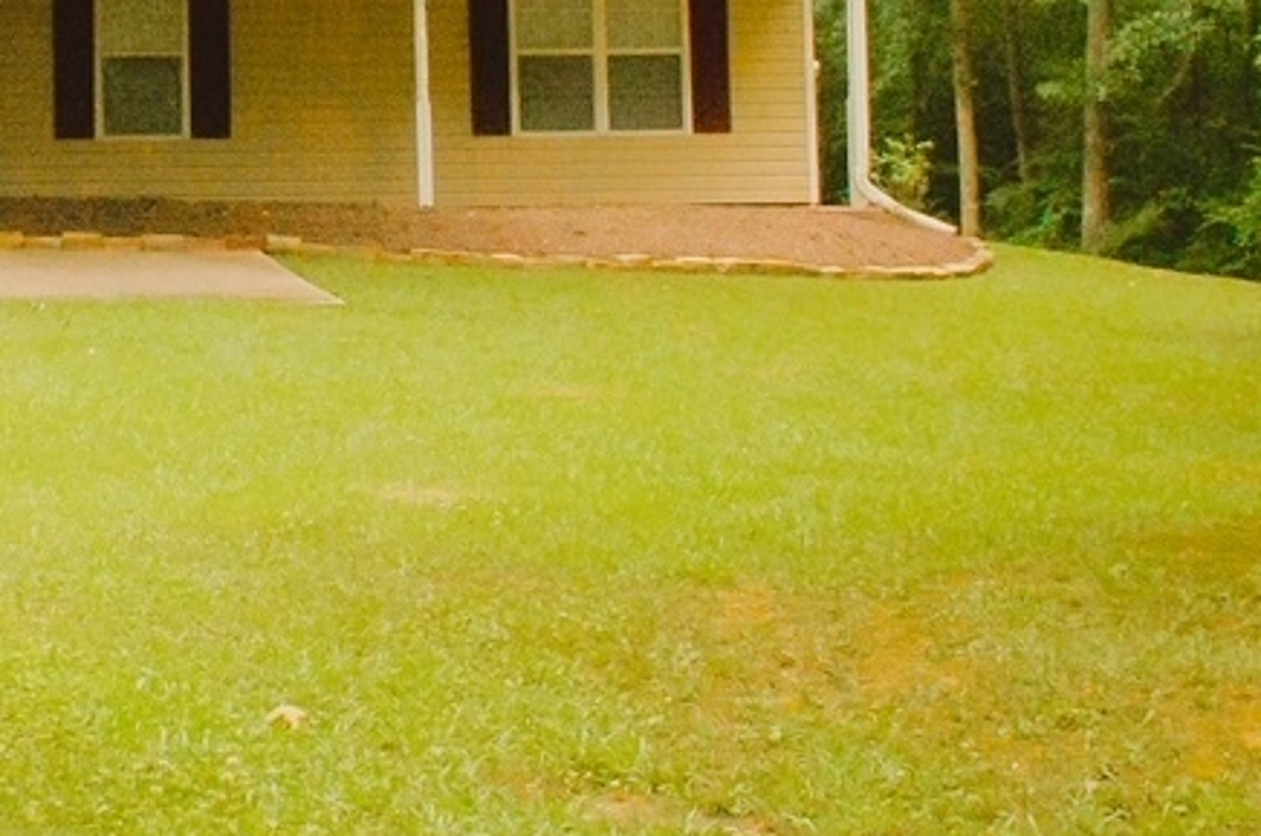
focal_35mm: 88
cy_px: -35
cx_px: 98
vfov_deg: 15.2
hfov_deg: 22.5
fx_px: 3077
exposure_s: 1/800
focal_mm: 20
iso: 4000
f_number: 14
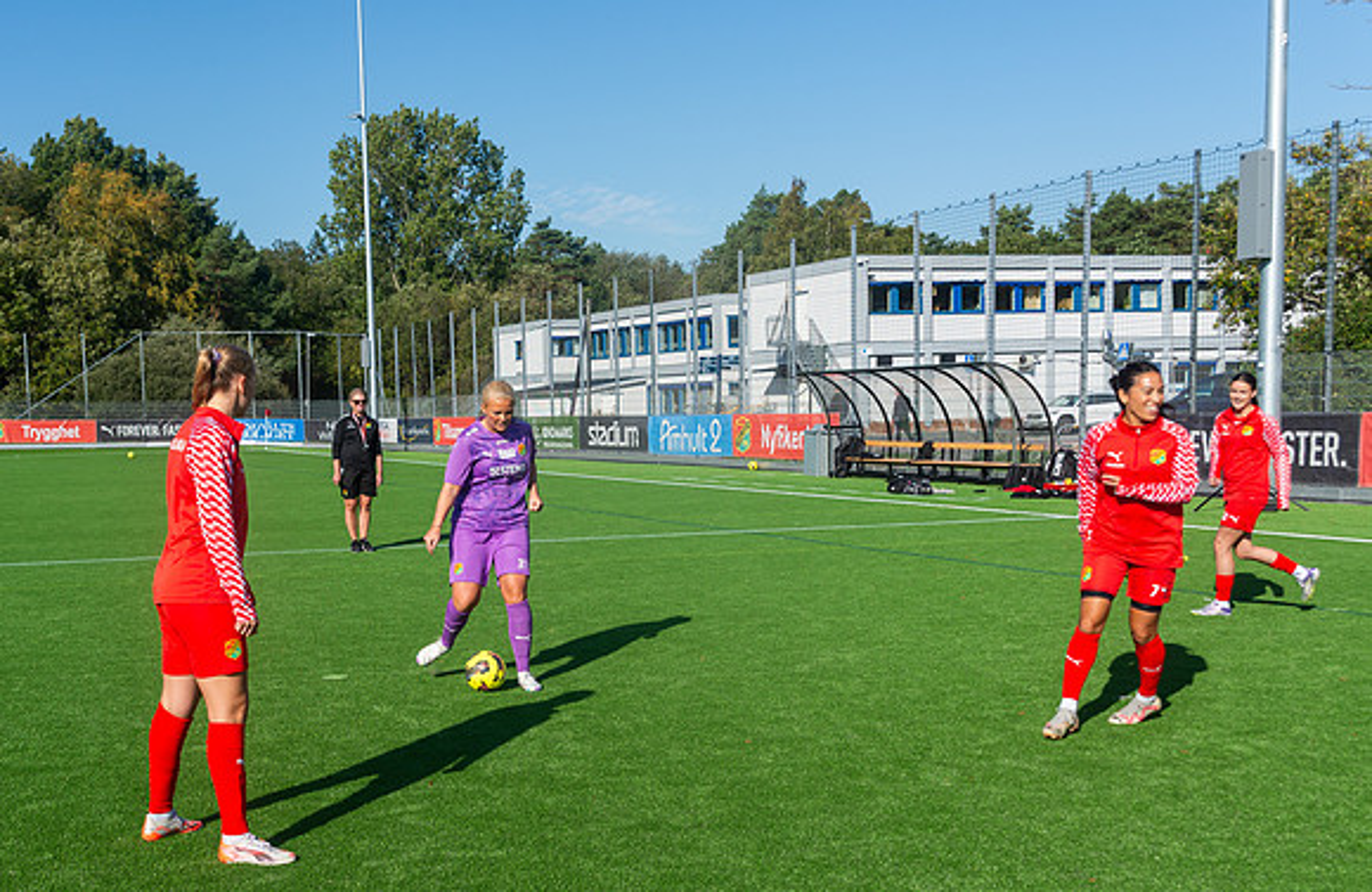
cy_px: 595
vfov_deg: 31.2
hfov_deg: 46.2
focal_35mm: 42
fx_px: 1586
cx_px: 480
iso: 125
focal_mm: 32
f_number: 4
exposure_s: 1/1250
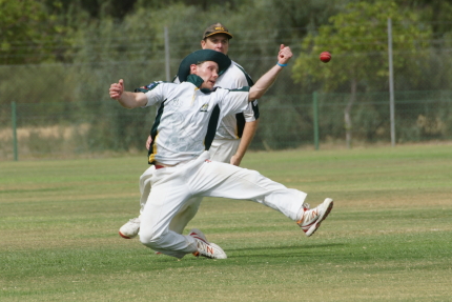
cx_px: 226
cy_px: 153
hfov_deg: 3.3
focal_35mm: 628
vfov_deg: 2.2
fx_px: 7887
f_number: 9
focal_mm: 300
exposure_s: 1/800
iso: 200
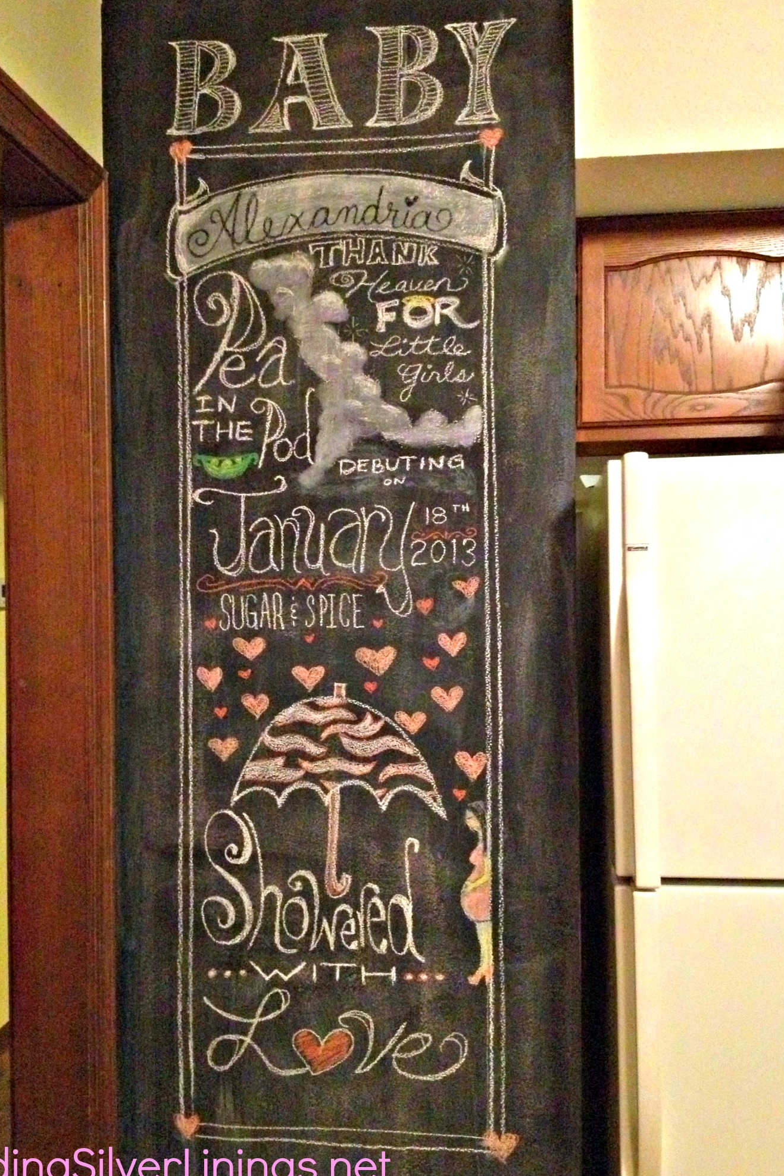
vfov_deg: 51.9
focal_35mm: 37
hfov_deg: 35.9
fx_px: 1209
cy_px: 593
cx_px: 367
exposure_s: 1/15
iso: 800
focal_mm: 4.28
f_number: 2.4
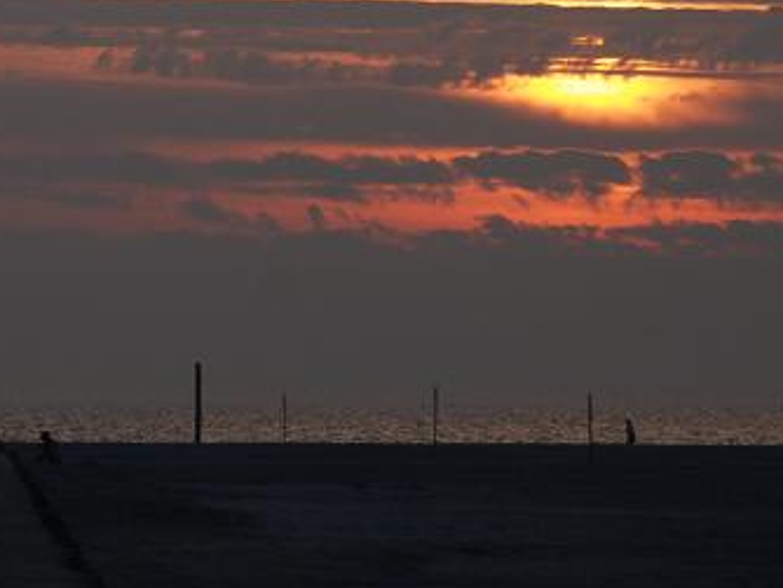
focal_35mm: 452
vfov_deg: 3.3
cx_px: 13
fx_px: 10234
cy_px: 153
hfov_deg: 4.4
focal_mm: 135
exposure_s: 1/200
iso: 200
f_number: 5
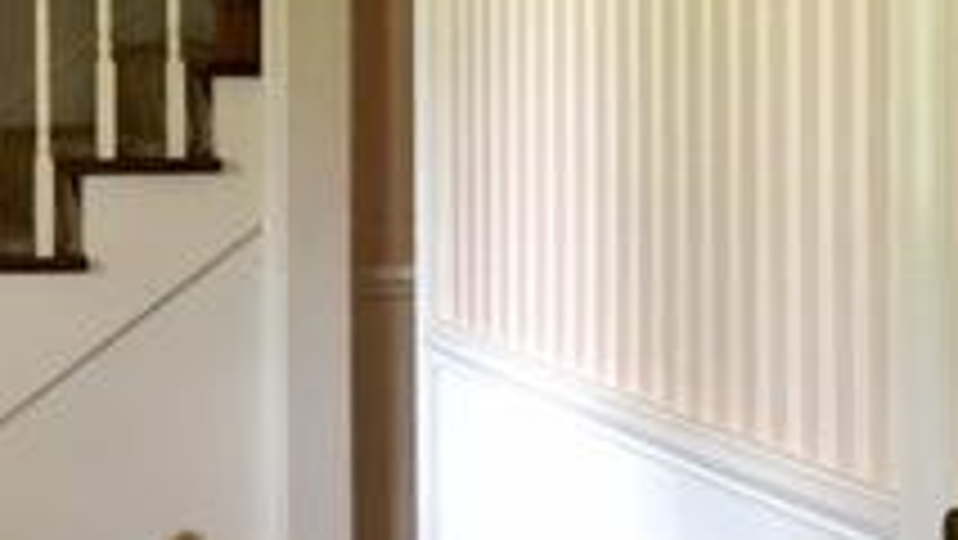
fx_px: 2414
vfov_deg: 12.6
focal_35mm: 95
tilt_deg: -0.1
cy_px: 27
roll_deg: +1.5
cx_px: -72
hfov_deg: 21.4
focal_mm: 4.15
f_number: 2.2
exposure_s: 1/15
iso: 50
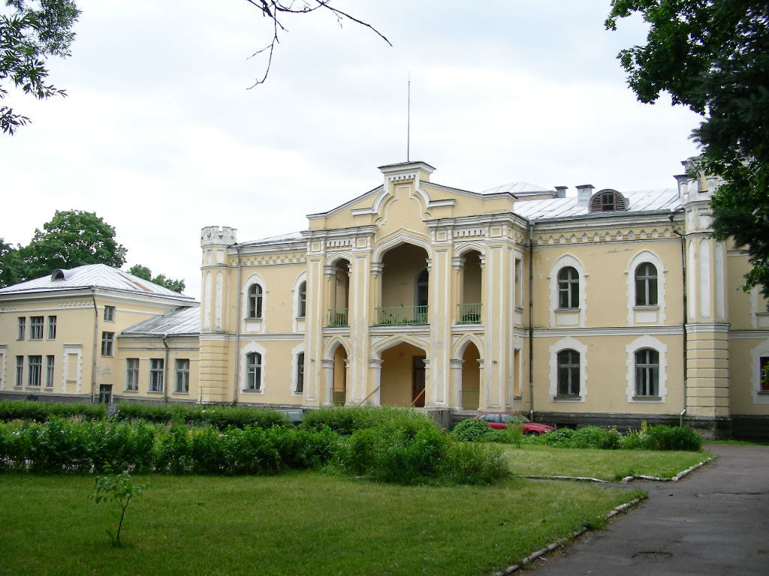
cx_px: 384
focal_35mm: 38
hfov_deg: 49.0
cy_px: 288
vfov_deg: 37.7
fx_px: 844
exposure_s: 1/120
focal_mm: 6.3
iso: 50
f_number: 3.5
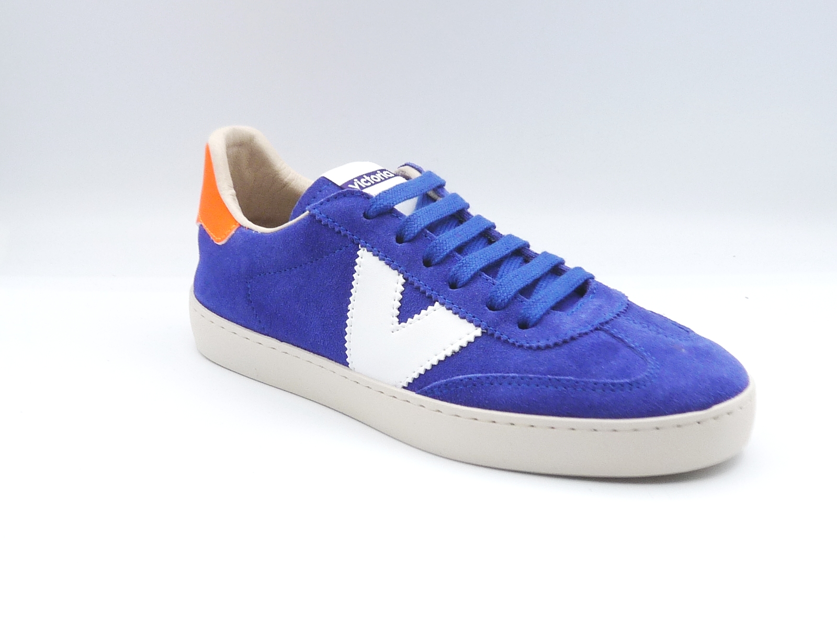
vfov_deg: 29.7
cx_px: 418
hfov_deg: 38.9
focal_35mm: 49
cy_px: 314
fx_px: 1185
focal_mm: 4.9
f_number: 4.5
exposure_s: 1/200
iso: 100
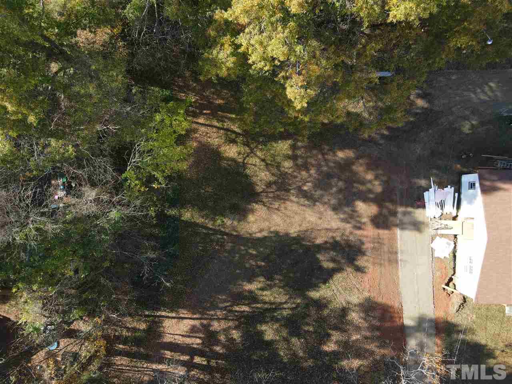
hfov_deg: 71.6
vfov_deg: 56.8
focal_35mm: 24
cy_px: 192
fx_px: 355
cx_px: 256
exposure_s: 1/180
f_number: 2.8
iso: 100
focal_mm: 4.5
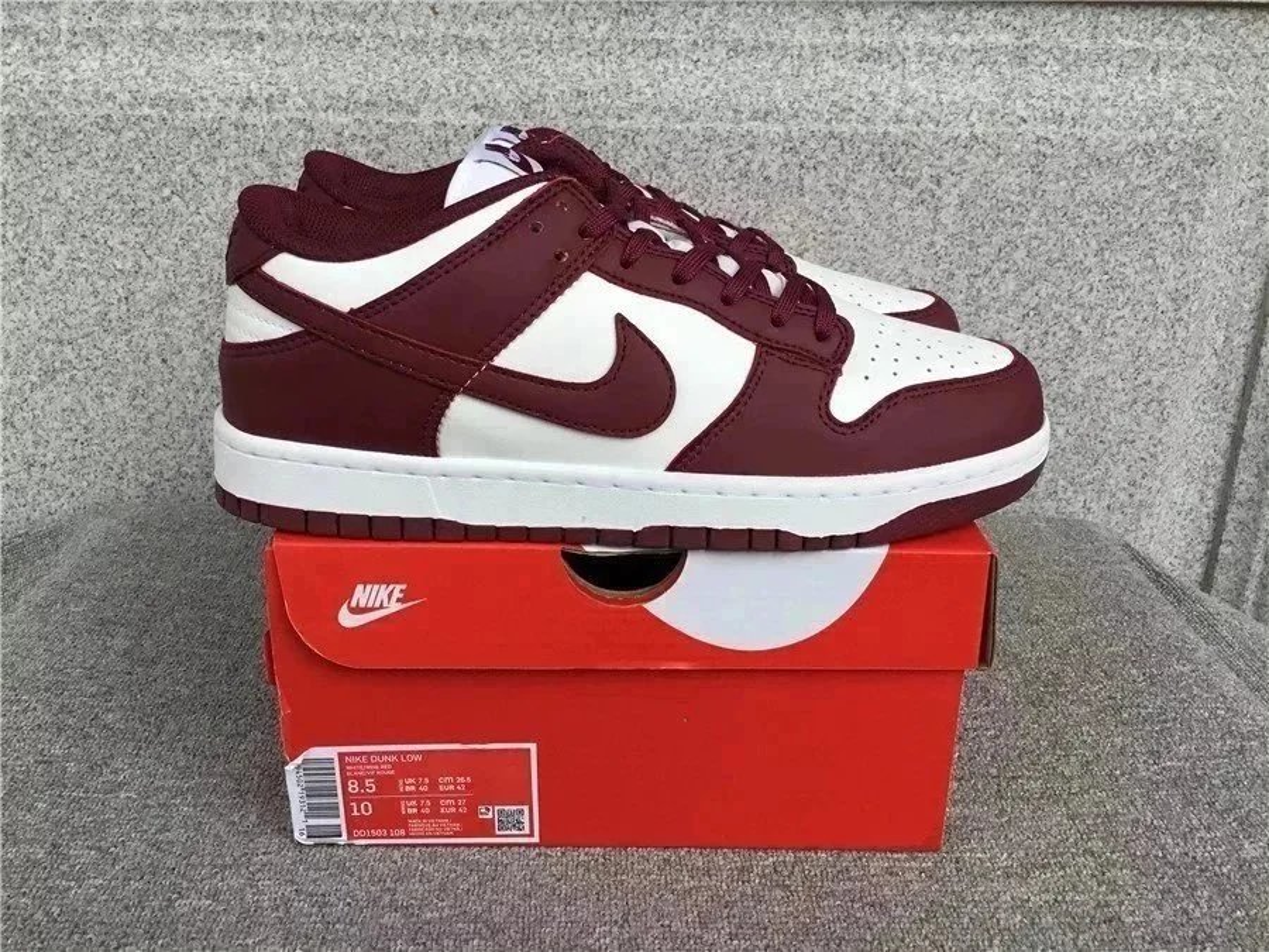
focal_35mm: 31
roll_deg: -0.5
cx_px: 634
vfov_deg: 45.4
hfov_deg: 58.4
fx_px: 1136
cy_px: 476
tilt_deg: -21.0
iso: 25
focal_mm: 3.3
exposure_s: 1/388
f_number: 2.4
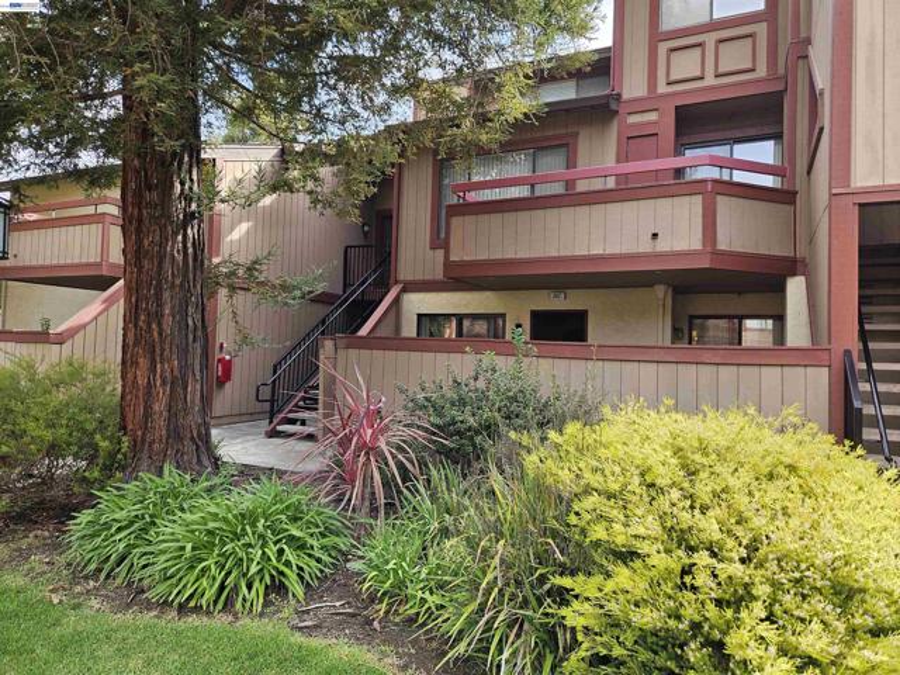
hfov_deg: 73.9
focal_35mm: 23
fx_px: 598
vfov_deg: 58.9
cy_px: 338
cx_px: 450
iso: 25
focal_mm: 5.4
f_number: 1.8
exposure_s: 1/180
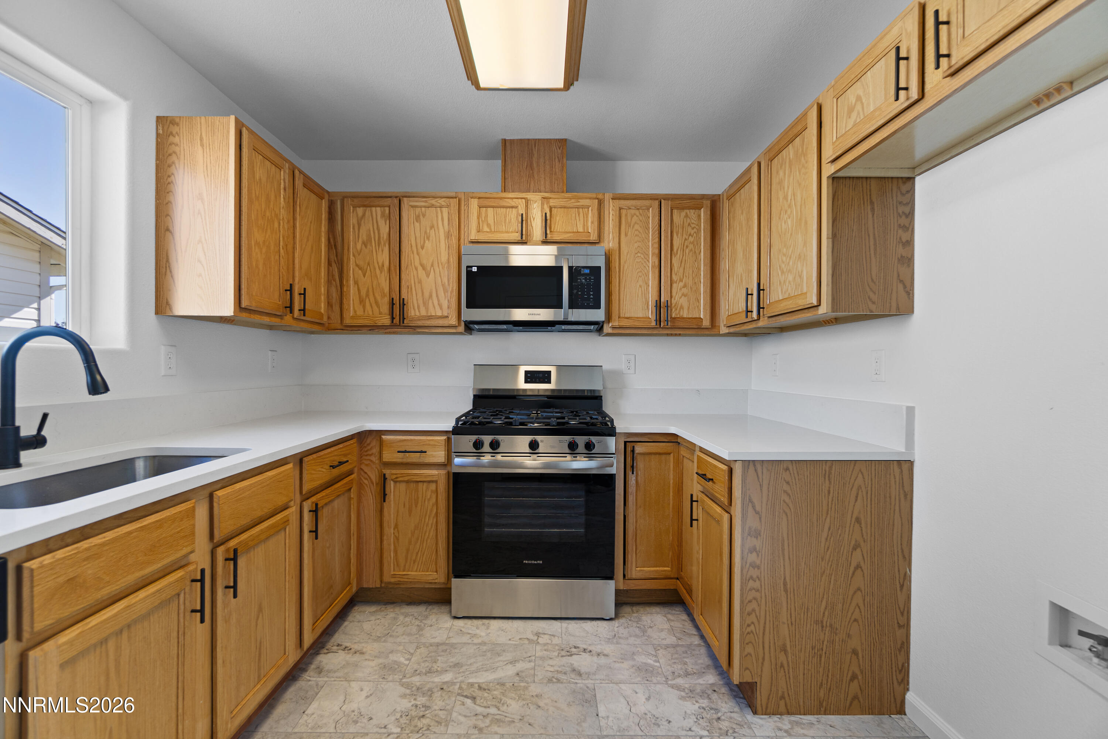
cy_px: 370
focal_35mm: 15
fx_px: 462
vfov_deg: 77.3
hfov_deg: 100.4
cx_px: 554
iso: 100
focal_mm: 10
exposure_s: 1/2
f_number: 5
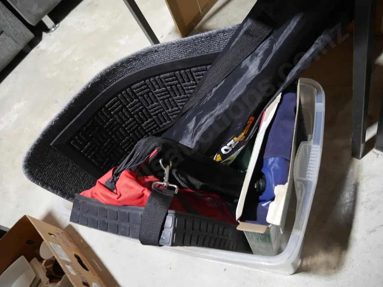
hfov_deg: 63.4
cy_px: 144
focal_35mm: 28
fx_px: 310
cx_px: 192
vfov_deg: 49.8
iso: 500
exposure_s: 1/60
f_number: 3.5
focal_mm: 14
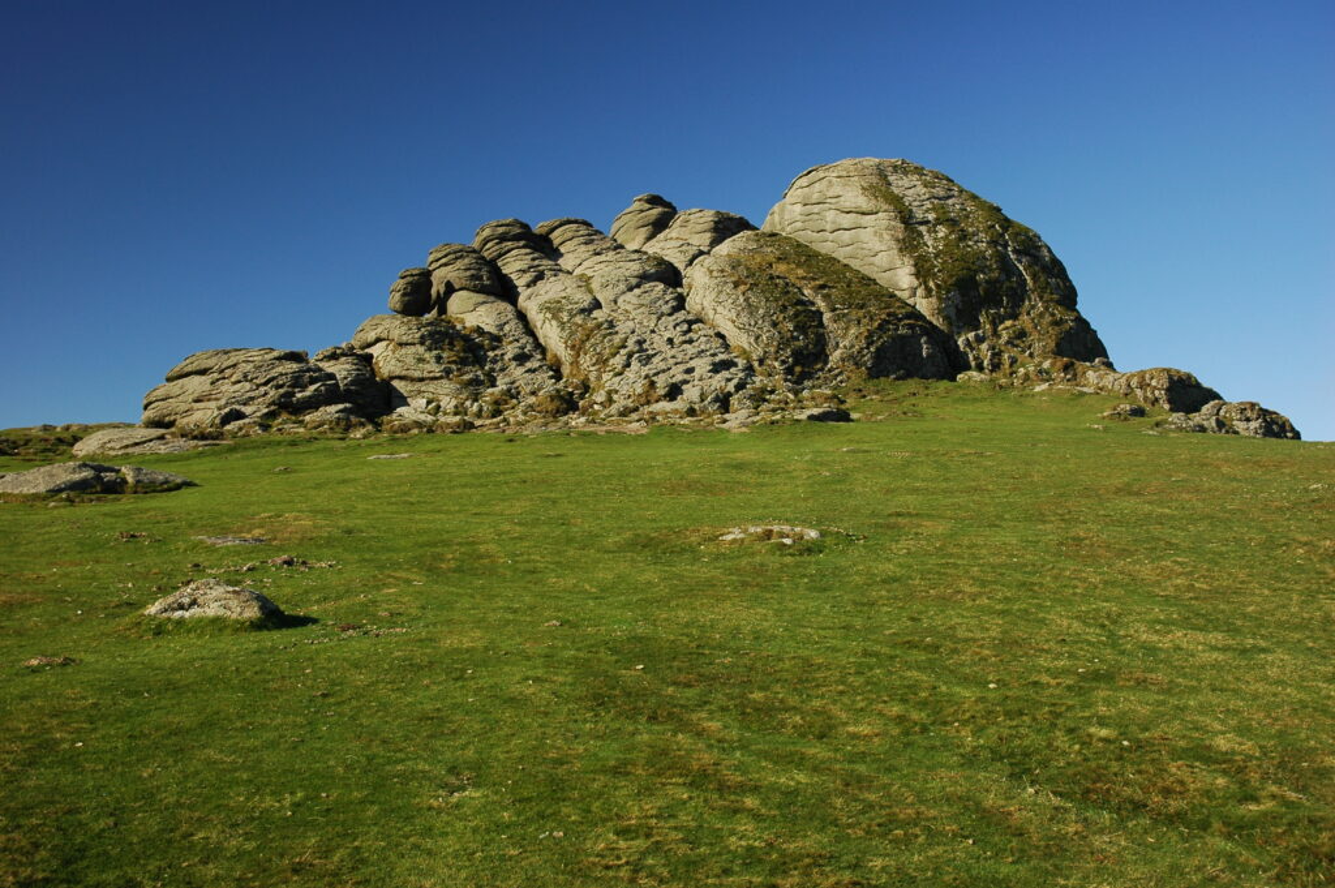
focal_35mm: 38
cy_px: 444
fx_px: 1389
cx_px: 668
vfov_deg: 35.4
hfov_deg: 51.3
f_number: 6.3
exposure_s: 1/160
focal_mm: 25
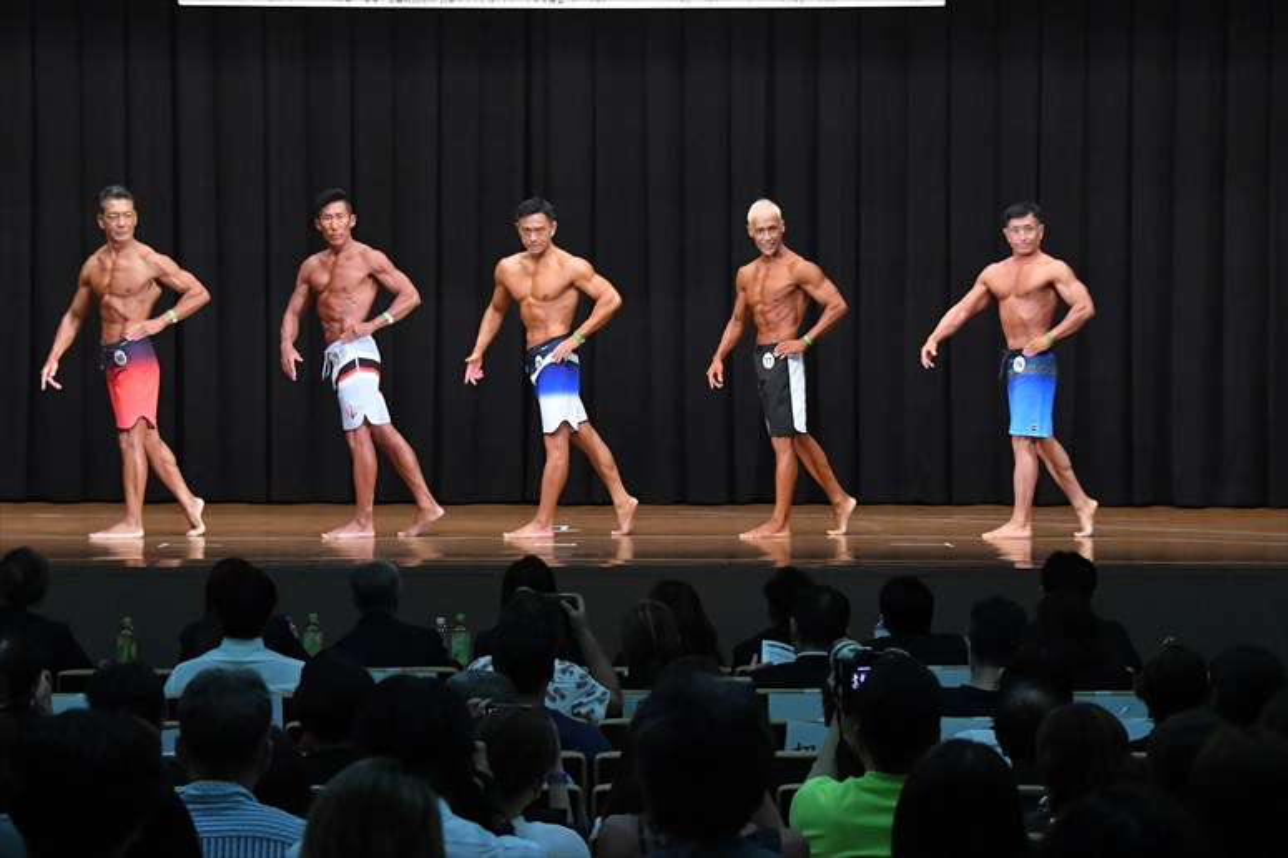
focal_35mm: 105
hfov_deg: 19.5
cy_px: 429
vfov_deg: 13.0
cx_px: 644
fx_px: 3755
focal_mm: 70
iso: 8000
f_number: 5.6
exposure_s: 1/400
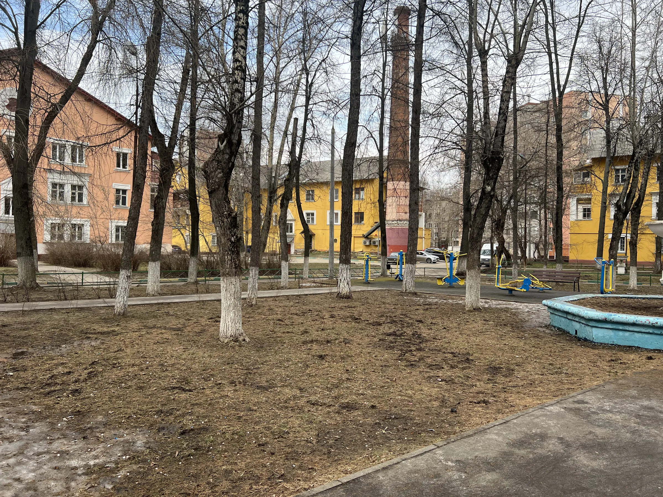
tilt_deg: -0.3
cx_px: 332
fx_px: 498
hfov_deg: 67.3
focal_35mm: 26
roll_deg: -1.0
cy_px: 248
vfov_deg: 53.1
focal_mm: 5.7
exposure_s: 1/932
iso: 50
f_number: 1.5
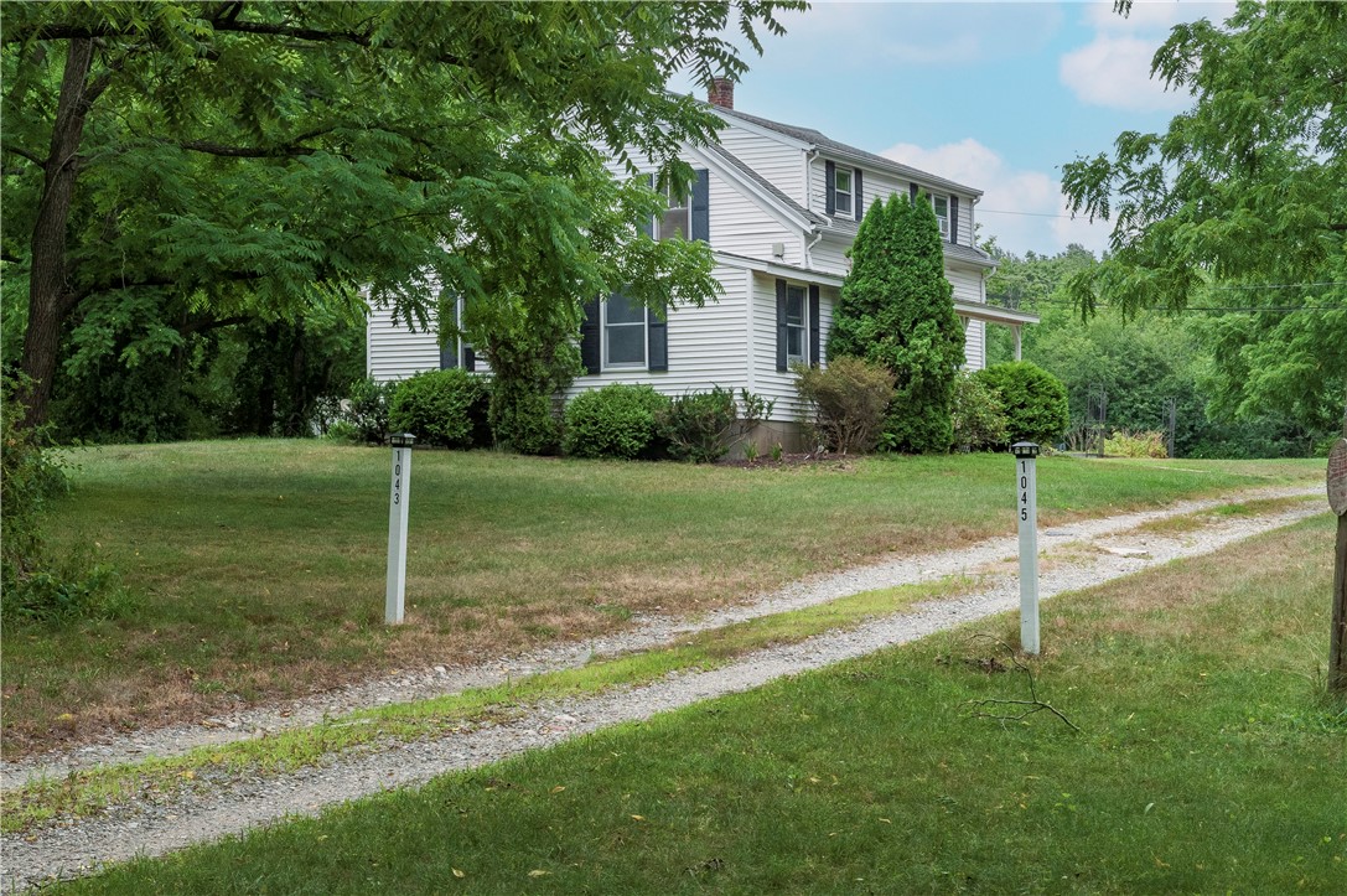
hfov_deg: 30.5
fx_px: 2468
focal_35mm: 66
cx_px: 674
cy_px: 448
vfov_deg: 20.6
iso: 1000
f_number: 22
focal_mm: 66
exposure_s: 1/125
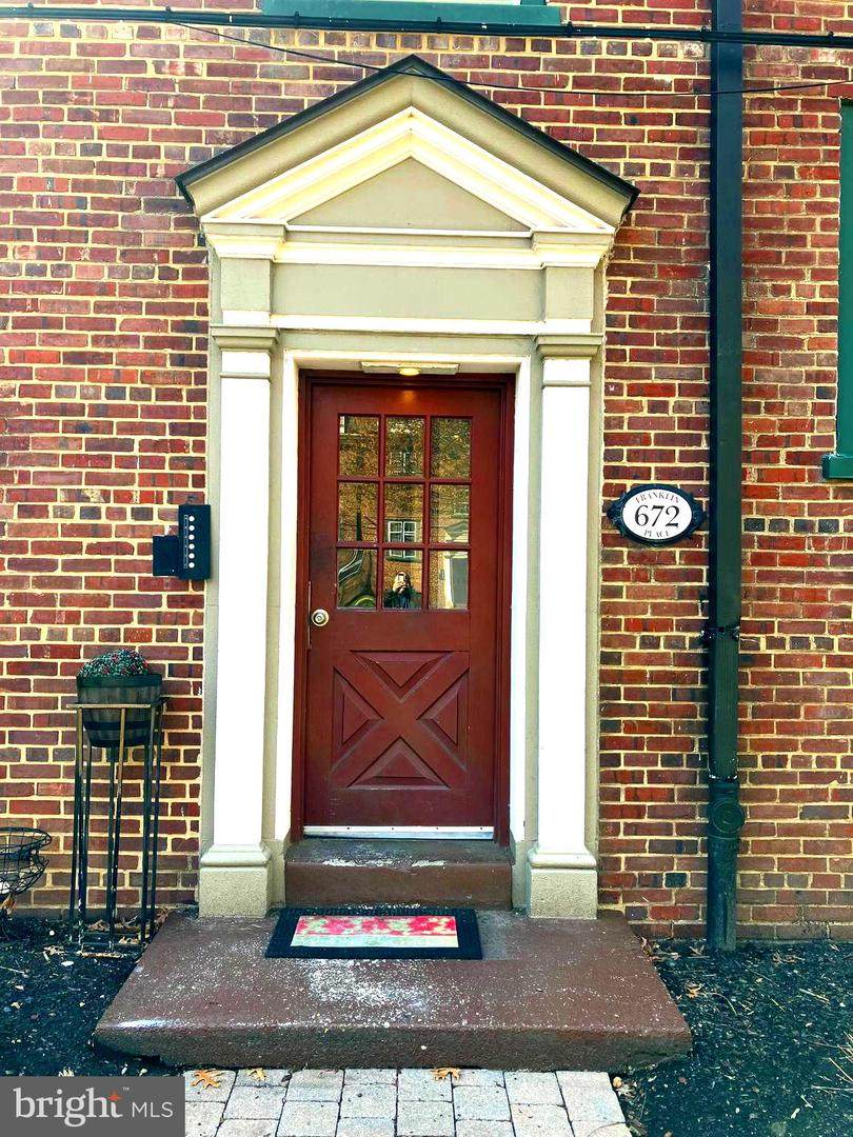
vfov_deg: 63.4
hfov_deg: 49.7
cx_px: 426
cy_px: 568
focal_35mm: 28
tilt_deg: +1.7
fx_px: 920
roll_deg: -0.3
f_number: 1.8
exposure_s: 1/135
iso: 20
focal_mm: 3.99
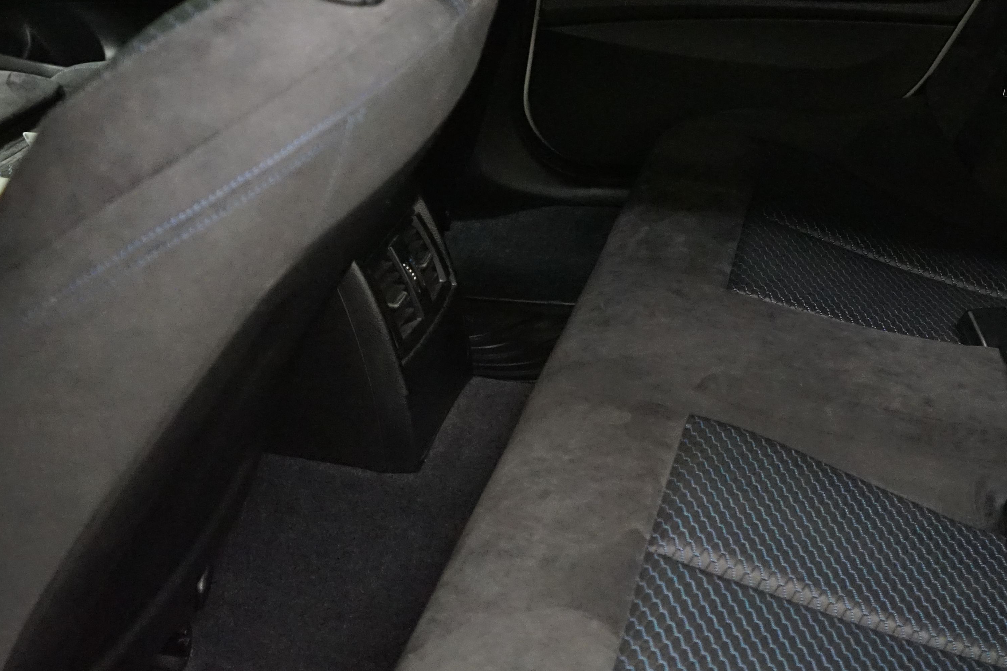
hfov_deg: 34.6
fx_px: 1566
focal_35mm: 56
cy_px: 147
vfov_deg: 23.9
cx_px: 800
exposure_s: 1/125
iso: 6400
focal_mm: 28
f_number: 3.5
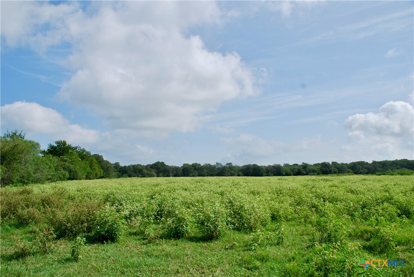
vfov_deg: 40.0
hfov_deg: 57.2
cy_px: 138
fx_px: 380
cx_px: 207
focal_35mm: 33
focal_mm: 22
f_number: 9
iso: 100
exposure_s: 1/320
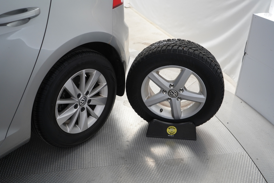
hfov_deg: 57.2
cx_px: 137
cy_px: 92
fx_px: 251
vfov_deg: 40.0
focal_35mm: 33
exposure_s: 1/40
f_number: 4
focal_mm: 33
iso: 640
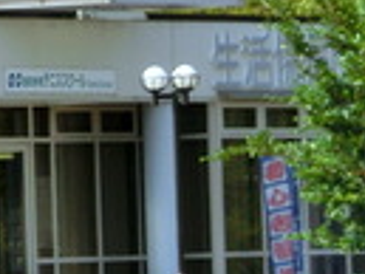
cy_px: 418
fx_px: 7145
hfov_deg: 2.9
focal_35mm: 677
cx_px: 484
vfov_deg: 2.2
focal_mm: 38.6
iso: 160
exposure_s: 1/1000
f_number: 5.8
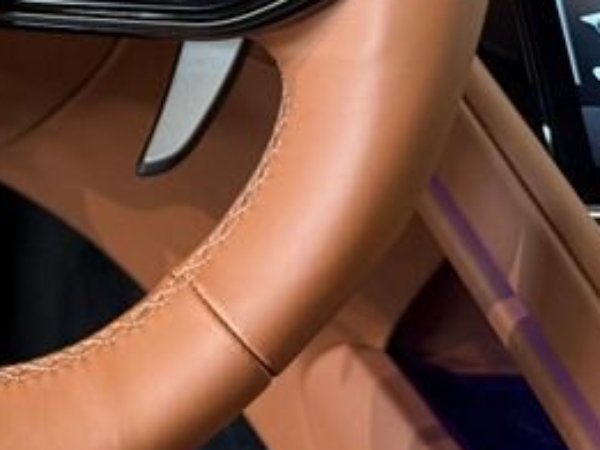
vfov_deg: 14.7
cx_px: -269
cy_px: -216
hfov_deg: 18.7
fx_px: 1630
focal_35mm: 94
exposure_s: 1/50
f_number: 1.78
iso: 250
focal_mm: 6.76
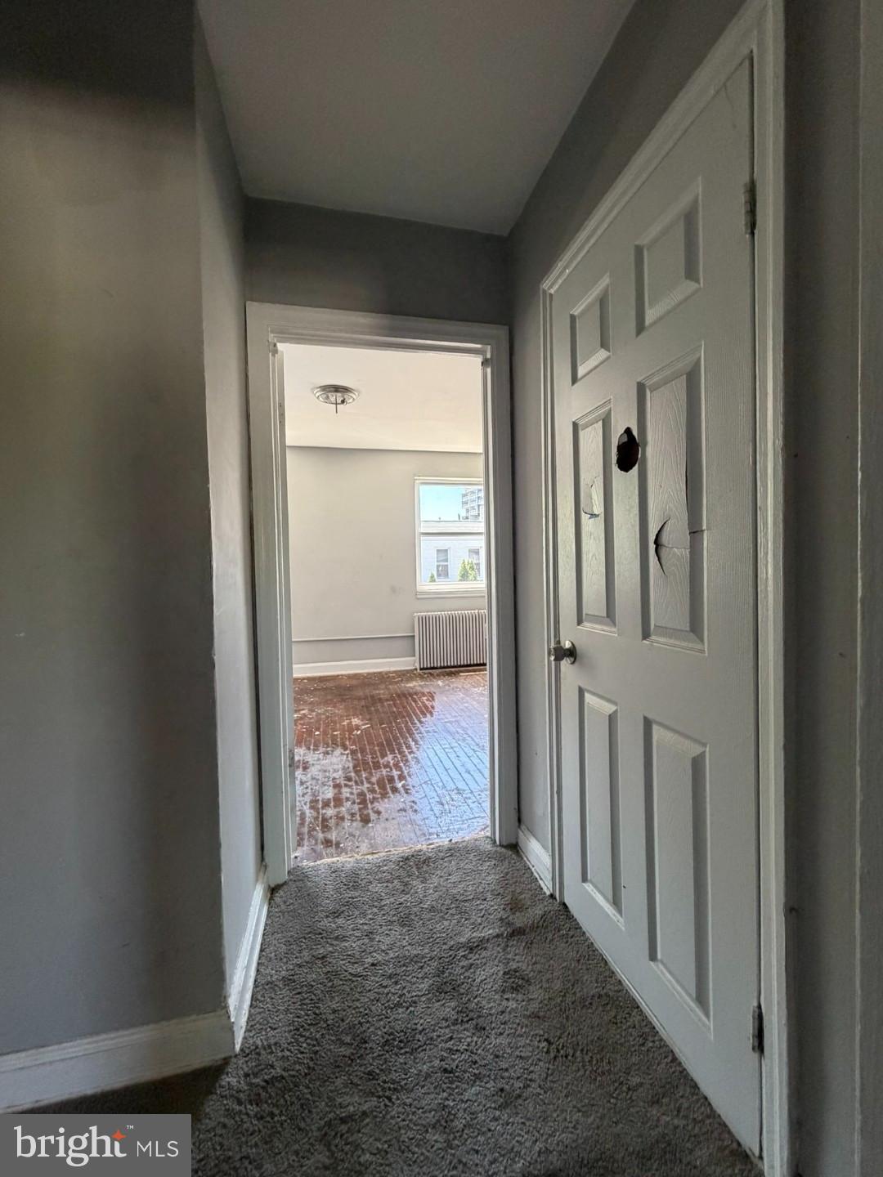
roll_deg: +1.0
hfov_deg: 85.7
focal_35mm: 14
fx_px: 476
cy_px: 588
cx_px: 442
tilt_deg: -3.2
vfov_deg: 102.1
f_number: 2.2
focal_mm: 2.22
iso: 320
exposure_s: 1/88
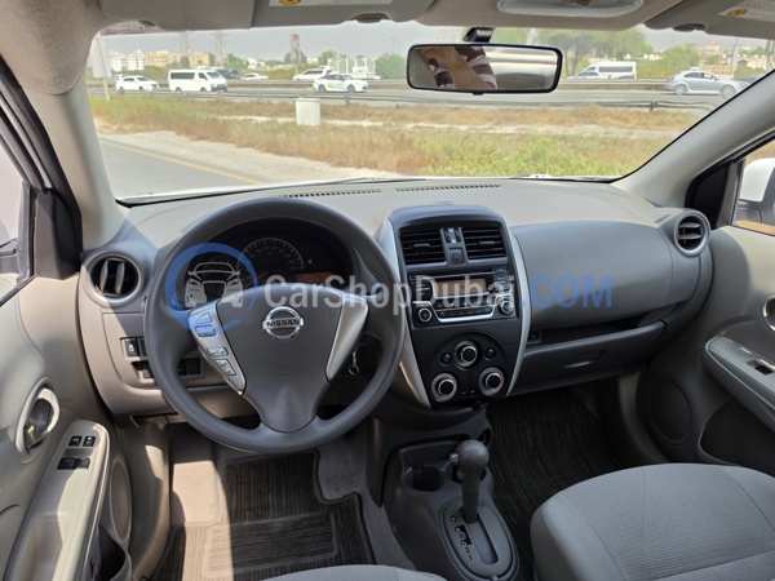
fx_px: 515
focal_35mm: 23
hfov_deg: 73.9
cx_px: 388
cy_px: 290
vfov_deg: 58.9
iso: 64
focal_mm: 6.5
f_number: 1.4
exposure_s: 1/2537
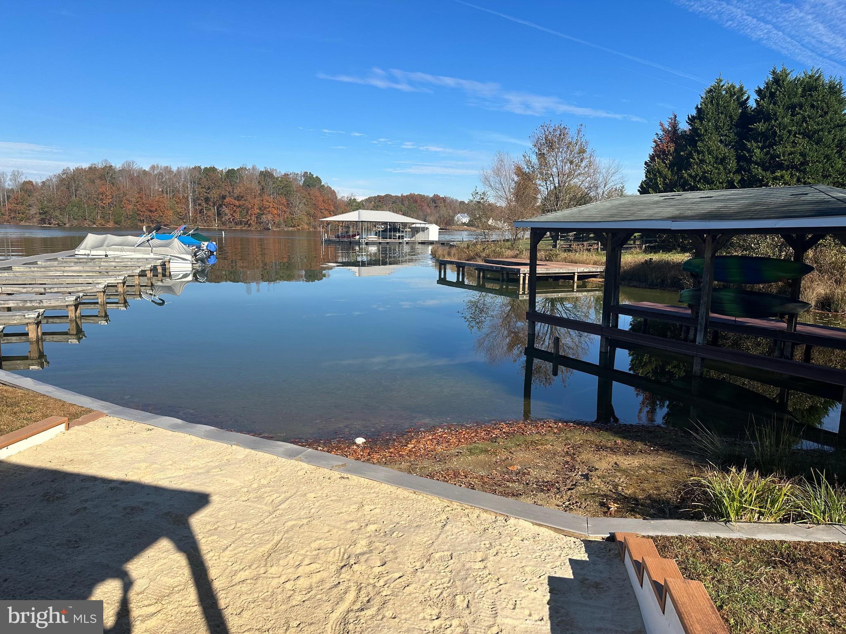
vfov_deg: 56.8
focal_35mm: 24
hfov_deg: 71.6
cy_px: 317
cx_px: 423
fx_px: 587
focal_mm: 6.86
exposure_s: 1/4545
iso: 80
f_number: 1.78
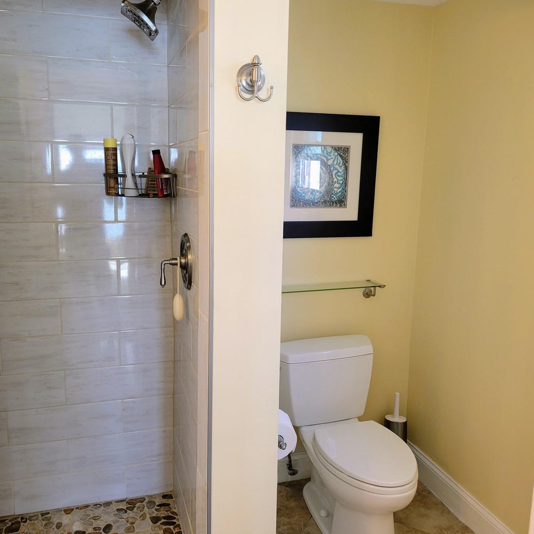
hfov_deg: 52.5
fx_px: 541
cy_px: 266
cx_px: 255
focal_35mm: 31
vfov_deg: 52.5
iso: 200
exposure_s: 1/120
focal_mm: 5.4
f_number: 1.8
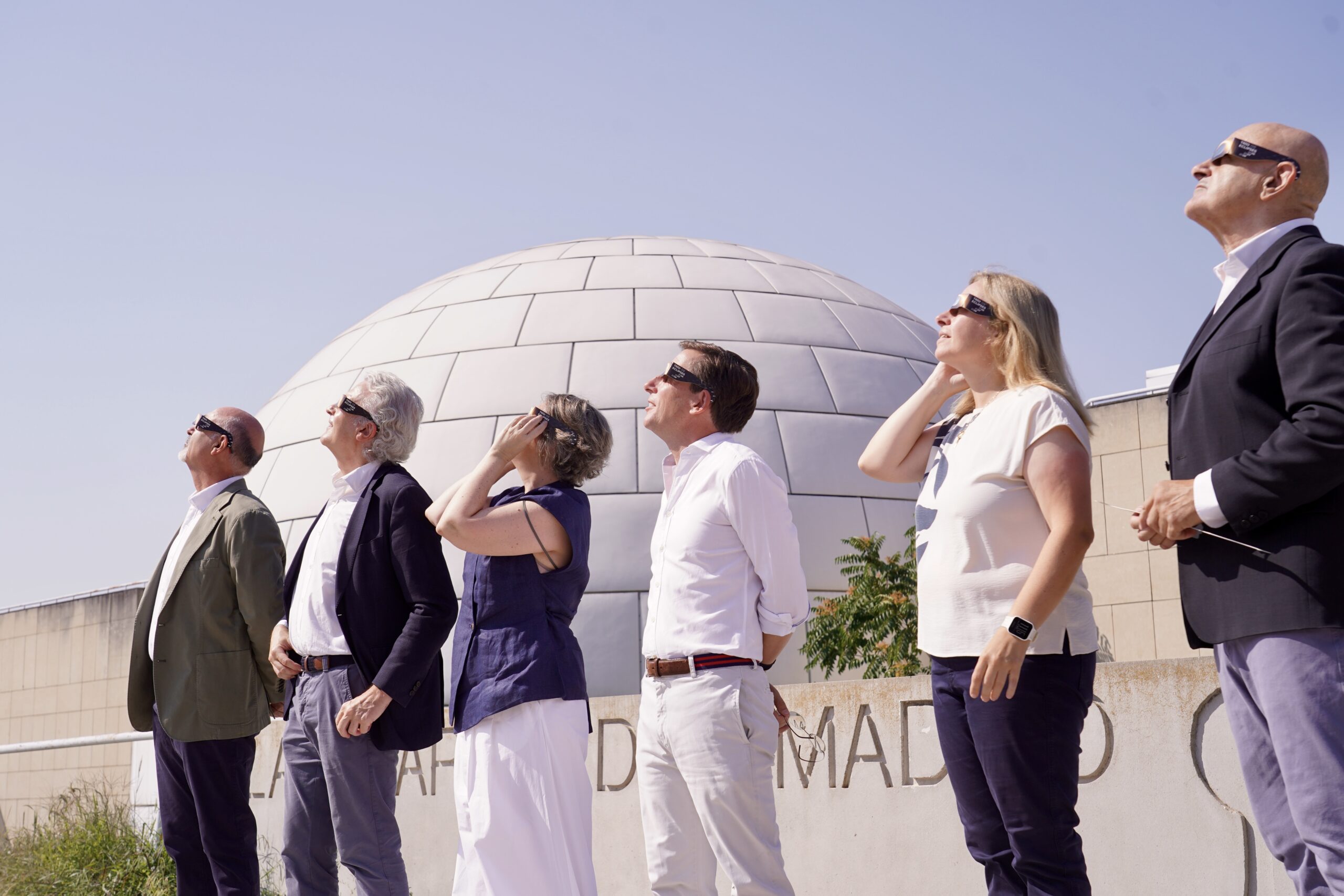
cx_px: 672
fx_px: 1717
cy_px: 448
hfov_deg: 42.7
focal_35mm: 46
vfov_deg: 29.2
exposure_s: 1/750
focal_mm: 46
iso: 200
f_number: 6.7
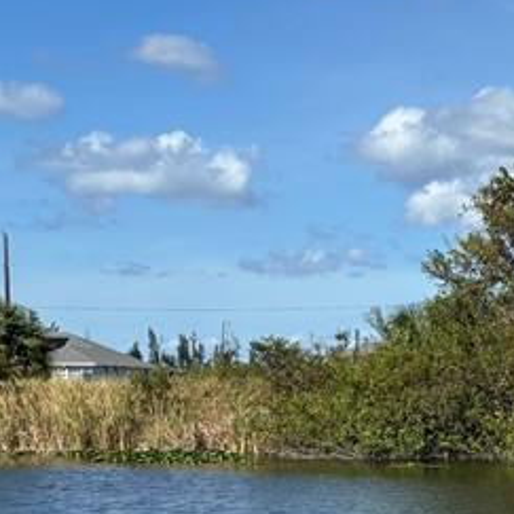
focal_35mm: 97
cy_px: 487
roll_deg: -1.2
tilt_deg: -5.1
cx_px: 912
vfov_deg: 17.6
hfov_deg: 15.5
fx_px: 1630
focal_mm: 5.96
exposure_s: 1/4425
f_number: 1.6
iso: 50
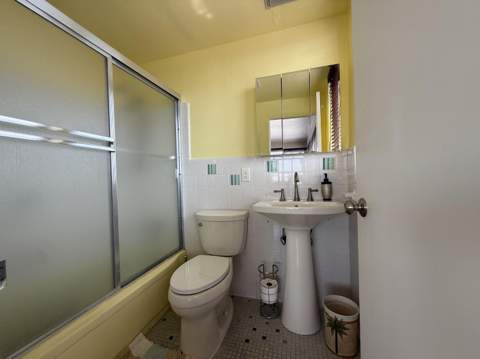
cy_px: 180
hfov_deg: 102.1
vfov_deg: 85.6
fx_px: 194
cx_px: 240
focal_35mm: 14
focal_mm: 2.22
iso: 50
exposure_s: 1/99
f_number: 2.2
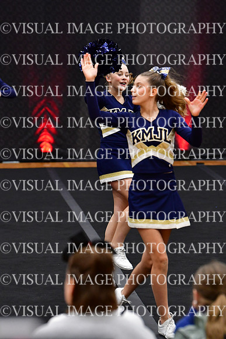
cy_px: 170
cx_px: 113
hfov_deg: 6.5
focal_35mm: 210
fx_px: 1976
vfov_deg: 9.8
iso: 4000
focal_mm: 140
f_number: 3.5
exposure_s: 1/500
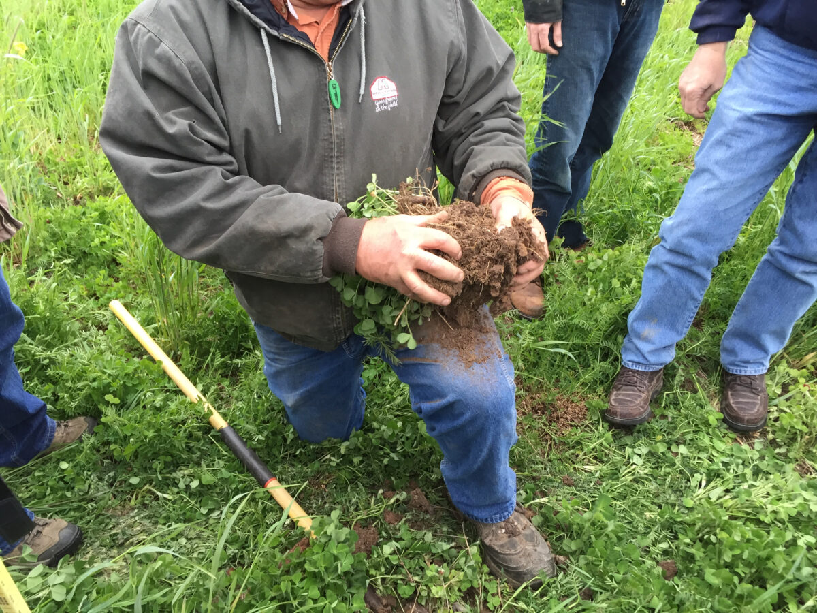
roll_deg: +0.0
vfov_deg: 48.2
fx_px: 684
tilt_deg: -36.8
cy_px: 306
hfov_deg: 61.7
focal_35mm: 29
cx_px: 408
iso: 32
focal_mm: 4.15
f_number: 2.2
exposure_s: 1/30
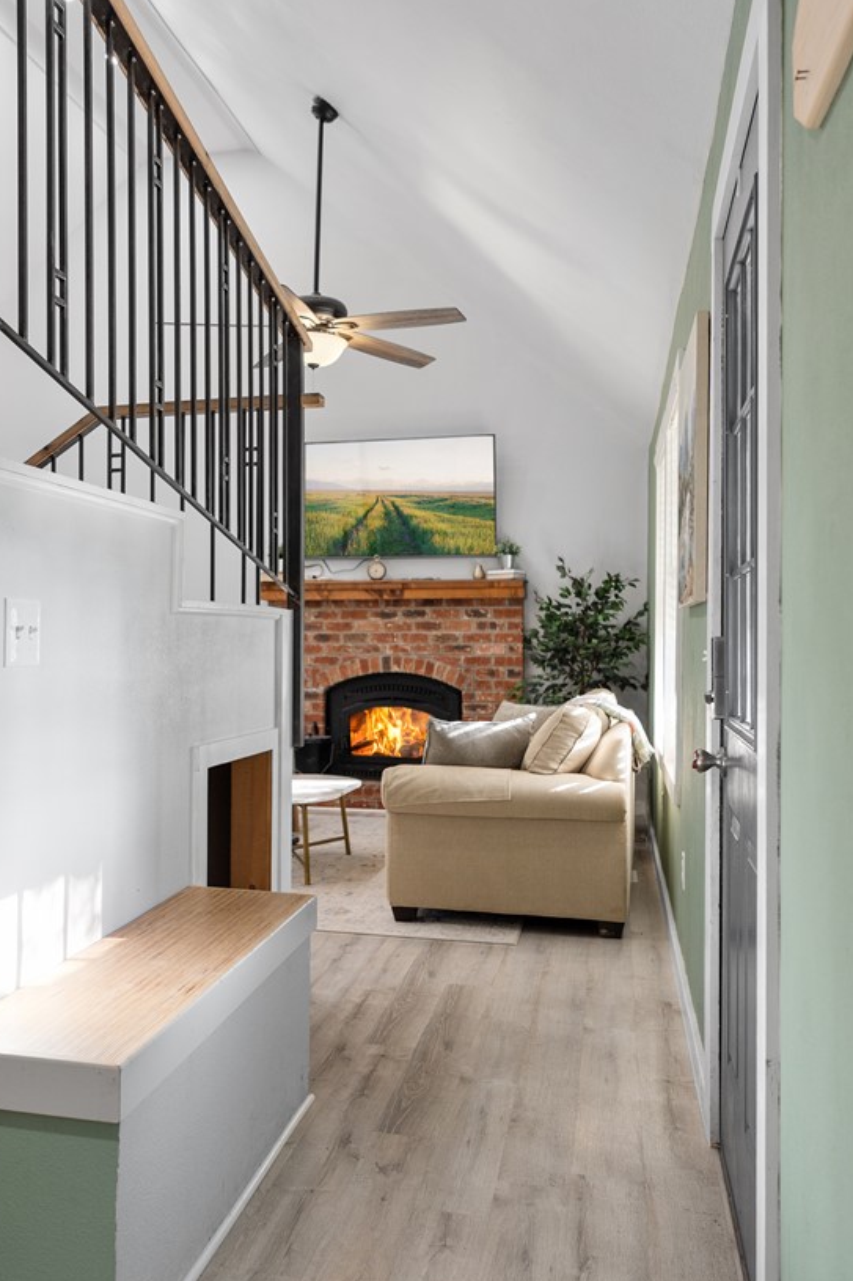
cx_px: 294
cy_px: 670
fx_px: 1138
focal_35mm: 32
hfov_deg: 40.7
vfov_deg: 58.7
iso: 640
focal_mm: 24
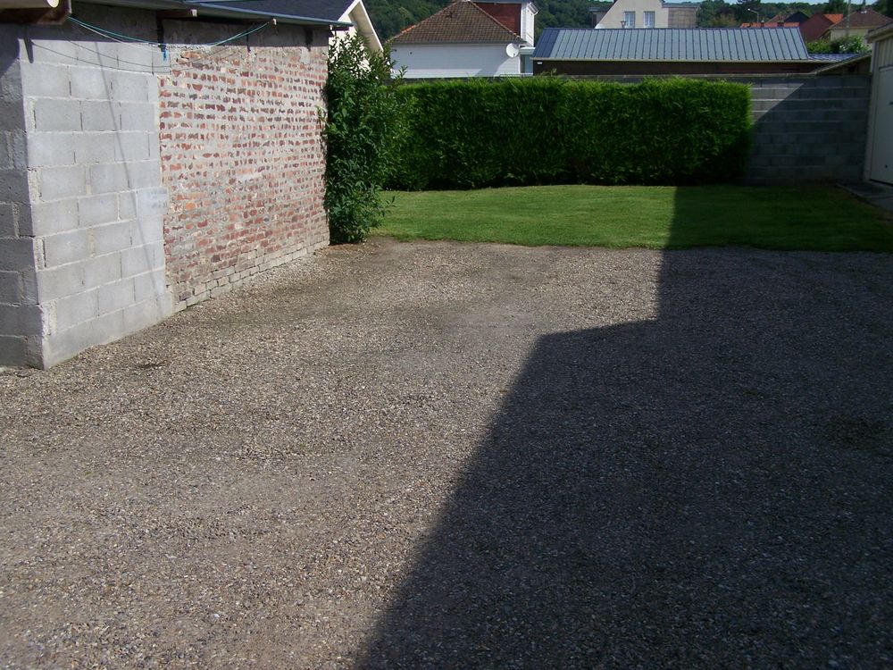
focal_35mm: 38
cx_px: 446
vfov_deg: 37.7
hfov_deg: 49.0
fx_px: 980
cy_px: 335
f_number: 5.6
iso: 80
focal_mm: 6.3
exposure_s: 1/640
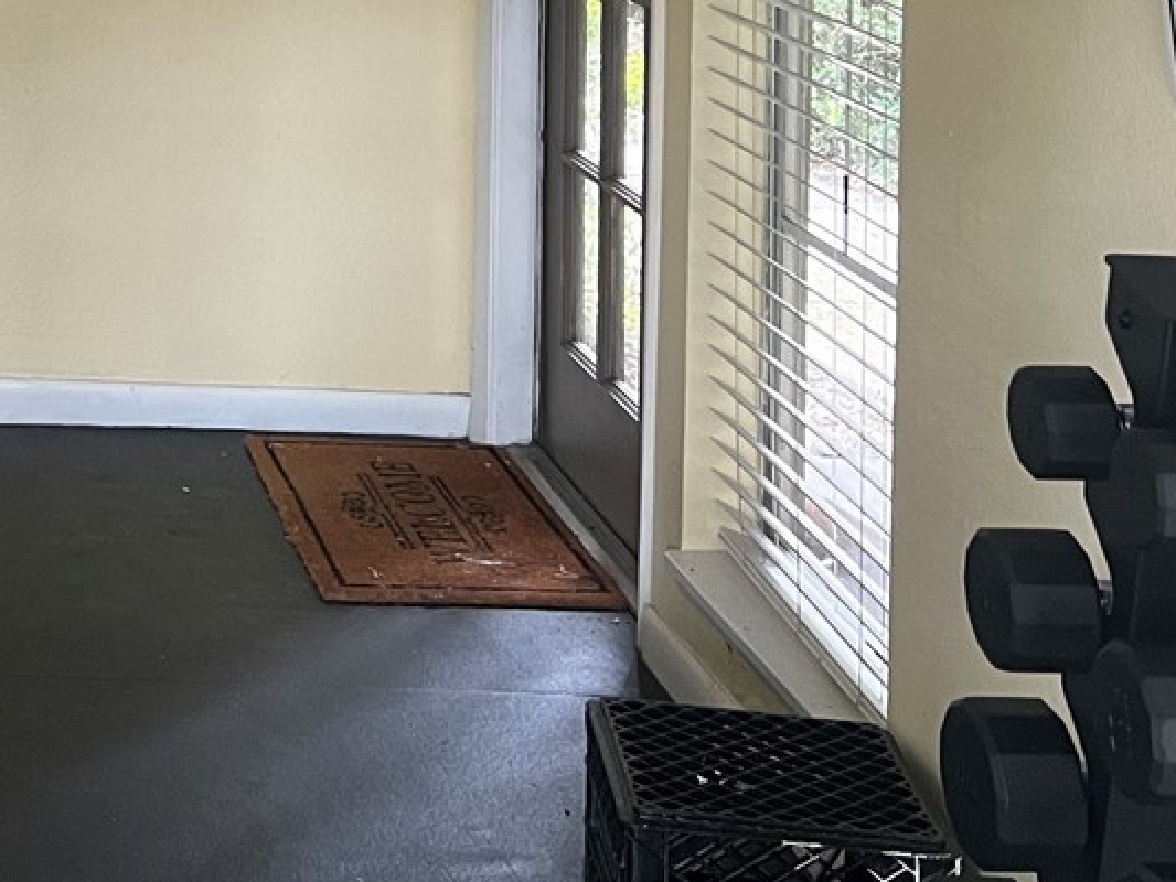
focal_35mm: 78
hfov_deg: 23.0
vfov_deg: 17.3
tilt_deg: -0.3
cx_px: -216
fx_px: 2650
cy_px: -373
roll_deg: -1.3
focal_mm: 5.7
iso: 200
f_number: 1.5
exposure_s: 1/60
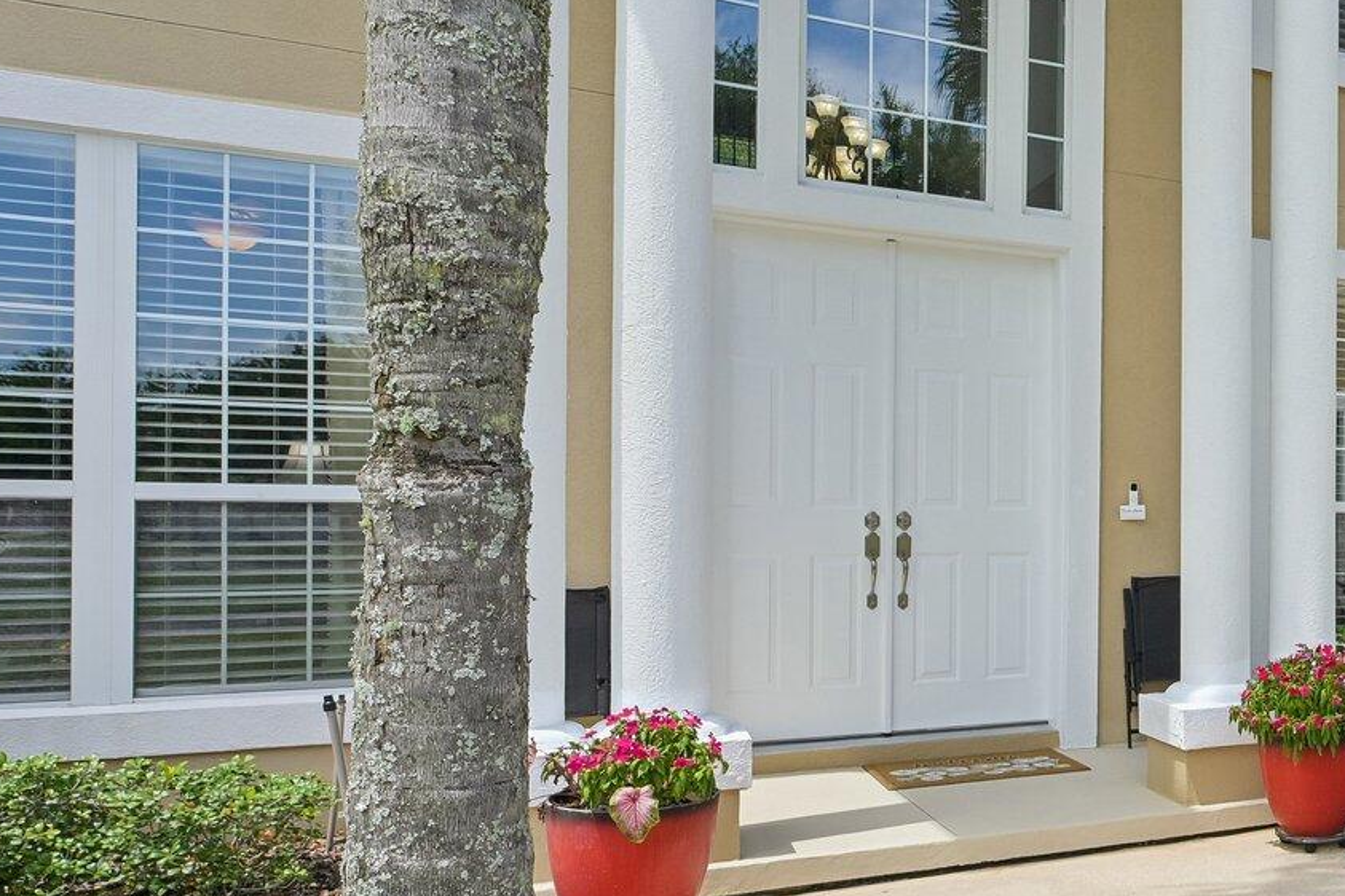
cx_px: 1379
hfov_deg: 45.8
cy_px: 517
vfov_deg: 38.8
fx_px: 1270
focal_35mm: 34
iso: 100
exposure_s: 1/180
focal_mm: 14
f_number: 8
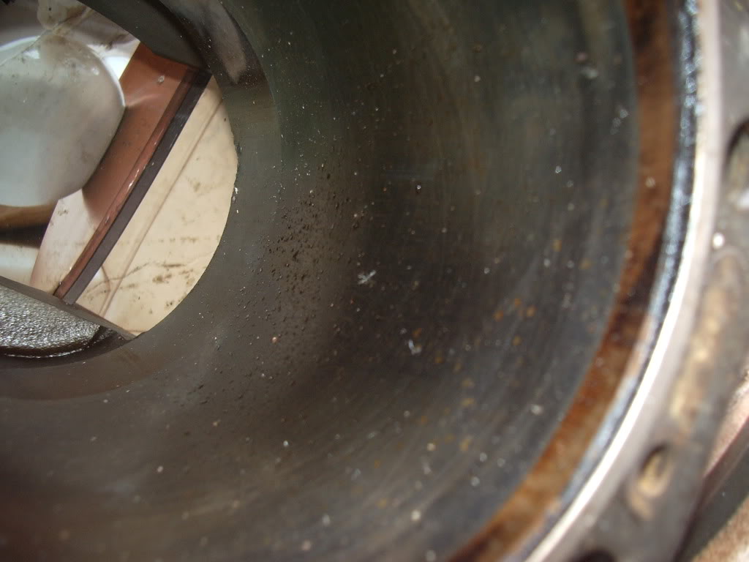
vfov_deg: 40.7
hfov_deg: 52.6
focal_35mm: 35
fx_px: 757
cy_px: 281
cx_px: 374
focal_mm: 5.8
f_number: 2.6
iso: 100
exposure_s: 1/40
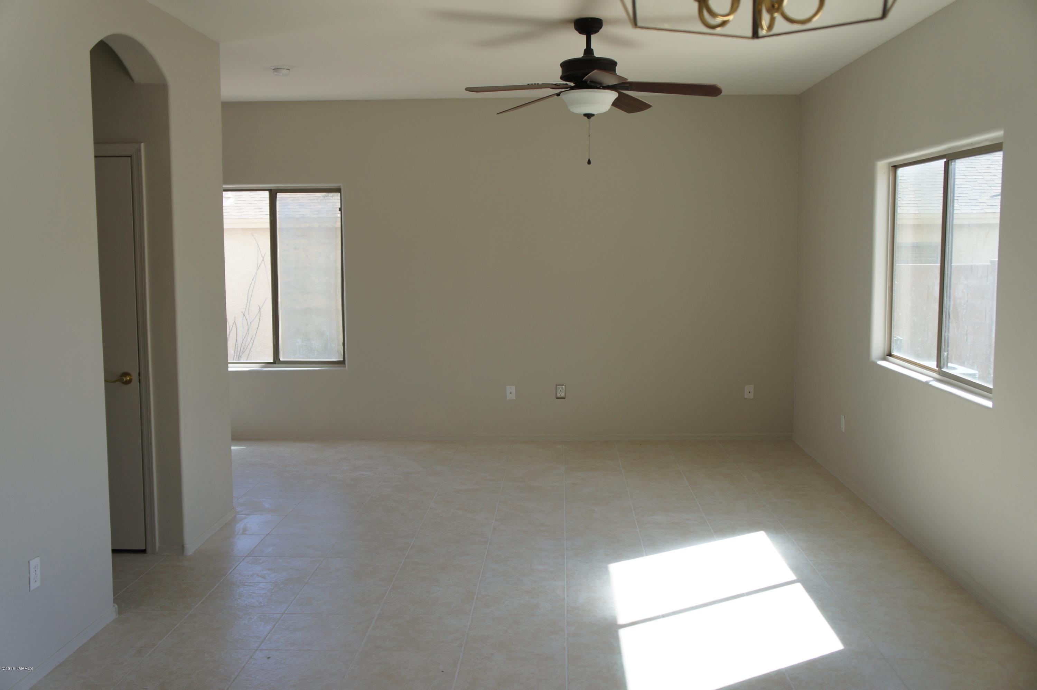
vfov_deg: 36.8
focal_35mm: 36
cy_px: 345
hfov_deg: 53.2
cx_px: 518
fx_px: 1036
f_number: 4.5
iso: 200
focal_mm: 24
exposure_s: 1/250
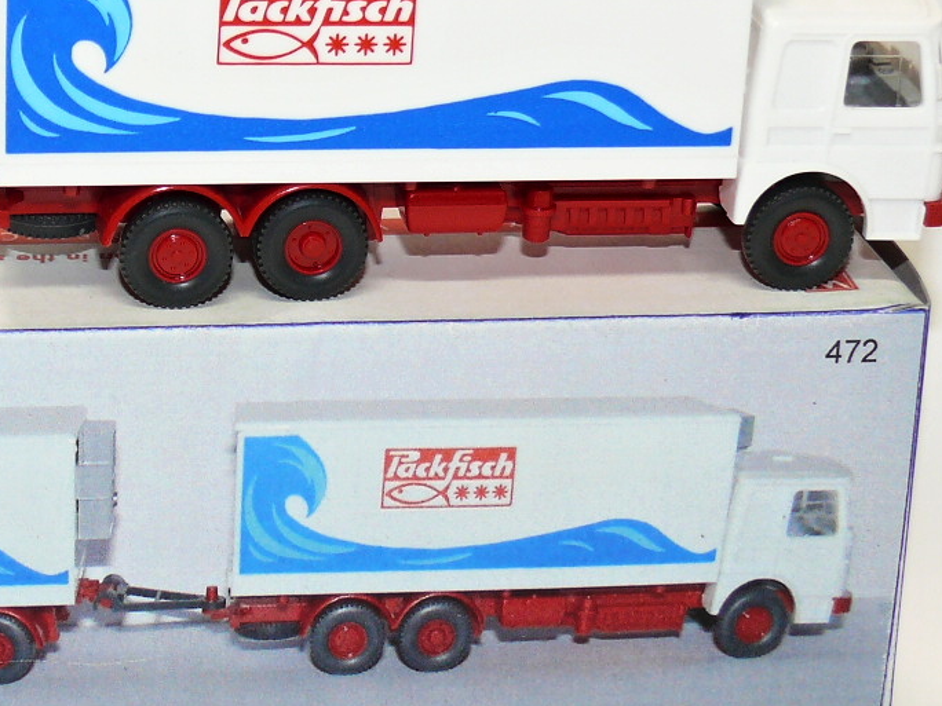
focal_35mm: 124
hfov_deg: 15.6
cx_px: -32
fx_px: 3374
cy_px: 314
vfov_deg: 12.0
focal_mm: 9.5
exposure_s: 1/30
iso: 100
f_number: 3.2
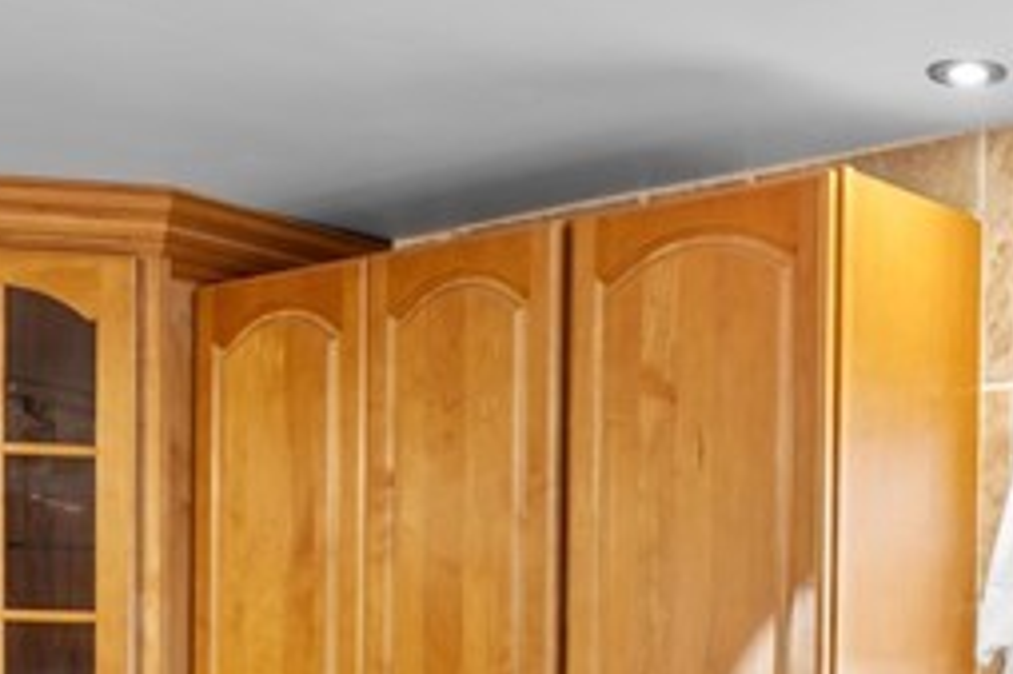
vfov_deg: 14.0
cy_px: 875
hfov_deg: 20.3
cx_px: 1208
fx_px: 2643
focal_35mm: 94
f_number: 9
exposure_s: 1/1.25
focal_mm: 22
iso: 250
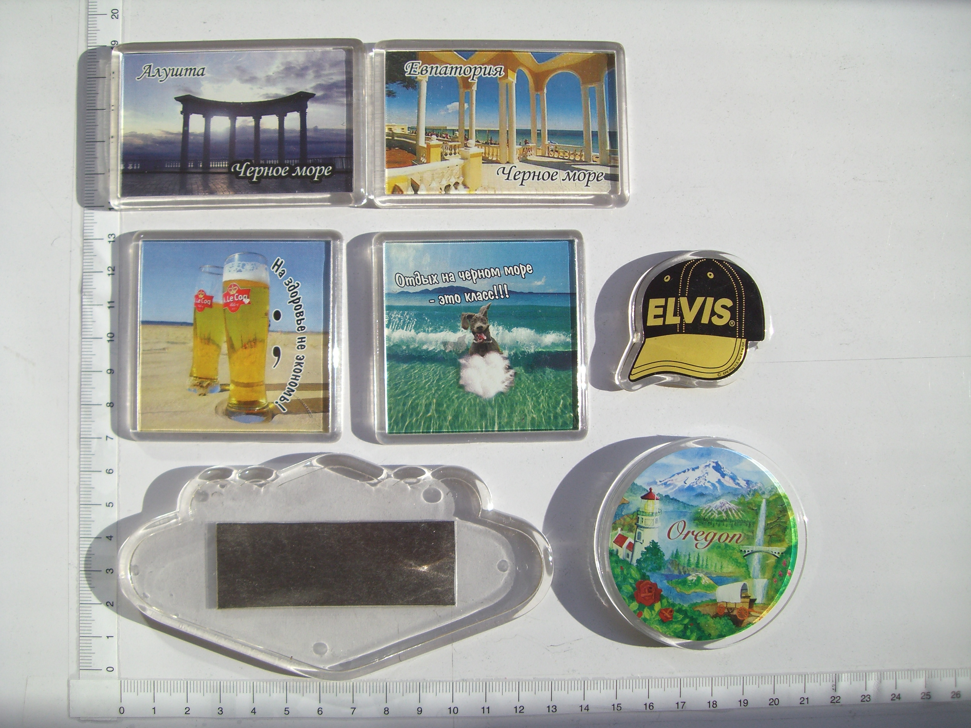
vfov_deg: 37.7
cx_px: 486
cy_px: 364
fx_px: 1066
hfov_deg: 49.0
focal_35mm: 38
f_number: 2.7
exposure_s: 1/500
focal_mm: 6.2
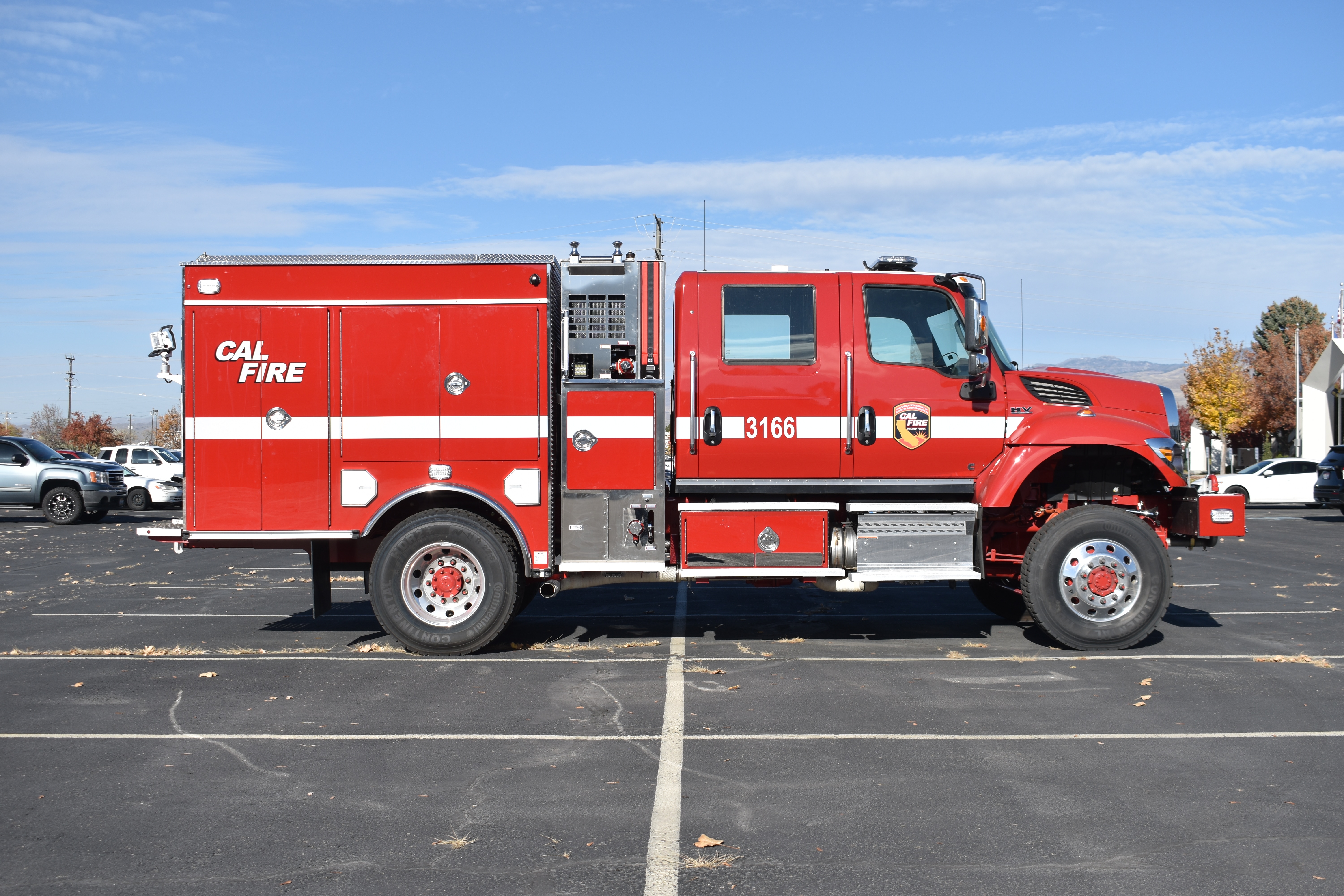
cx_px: 672
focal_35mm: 40
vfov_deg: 33.0
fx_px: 1512
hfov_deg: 47.9
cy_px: 448
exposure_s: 1/500
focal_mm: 27
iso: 100
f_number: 6.3
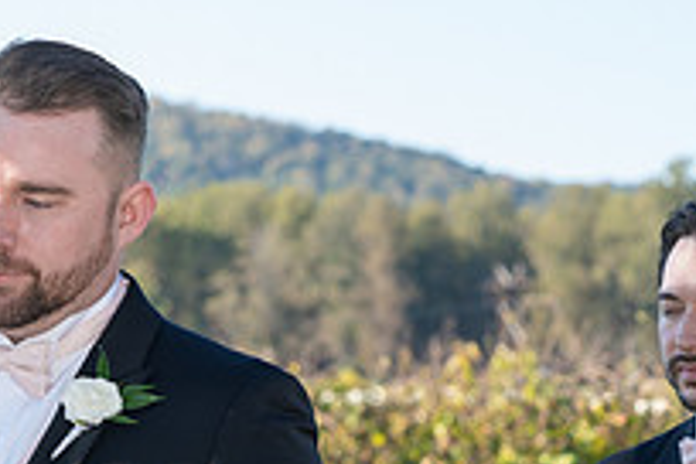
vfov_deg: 5.6
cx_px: -161
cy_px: 438
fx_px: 4756
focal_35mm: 246
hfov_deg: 8.3
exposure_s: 1/200
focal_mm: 83
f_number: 5.6
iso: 250
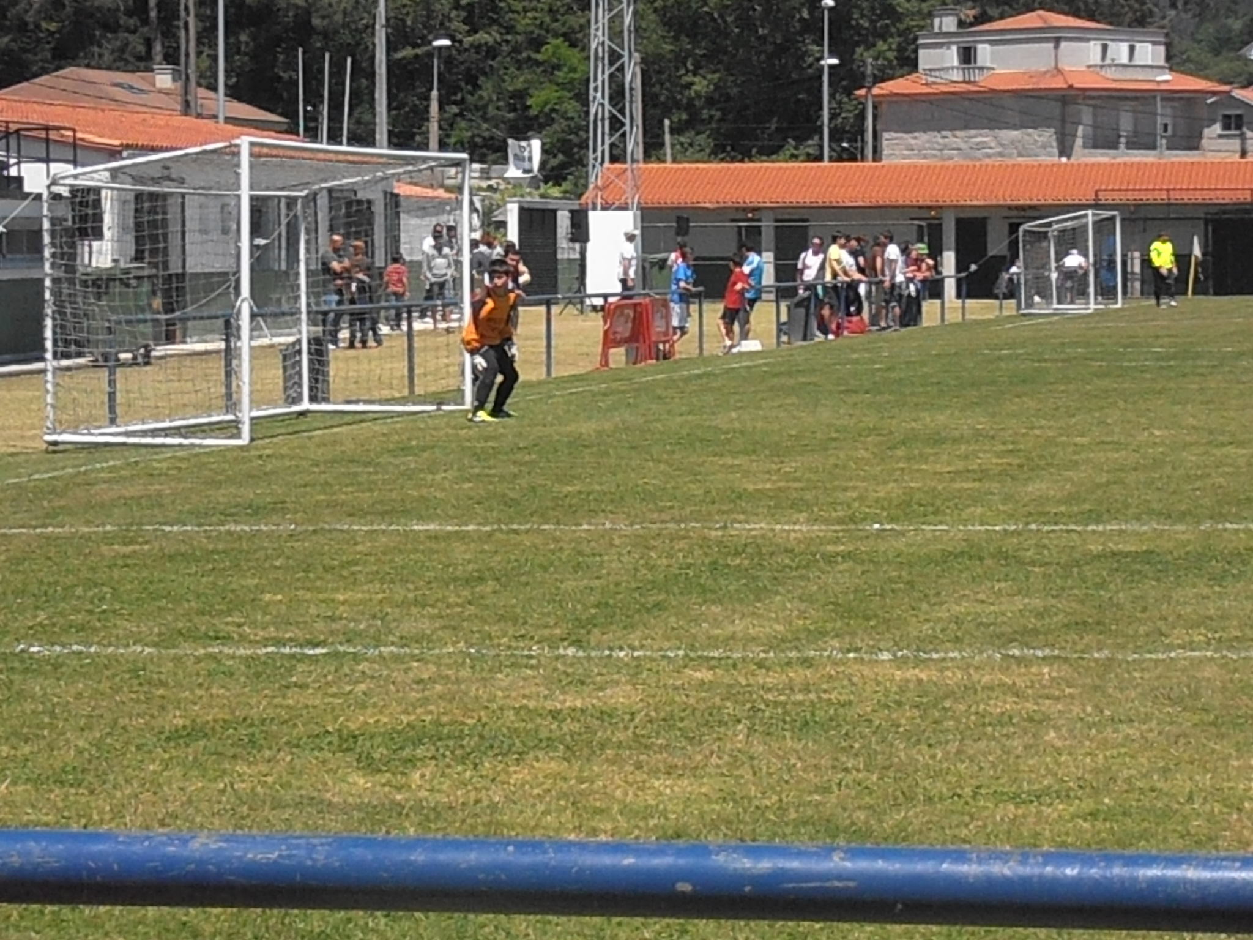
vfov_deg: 10.7
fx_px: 4995
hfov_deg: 14.3
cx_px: 626
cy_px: 470
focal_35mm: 138
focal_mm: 24.39
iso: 400
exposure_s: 1/320
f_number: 15
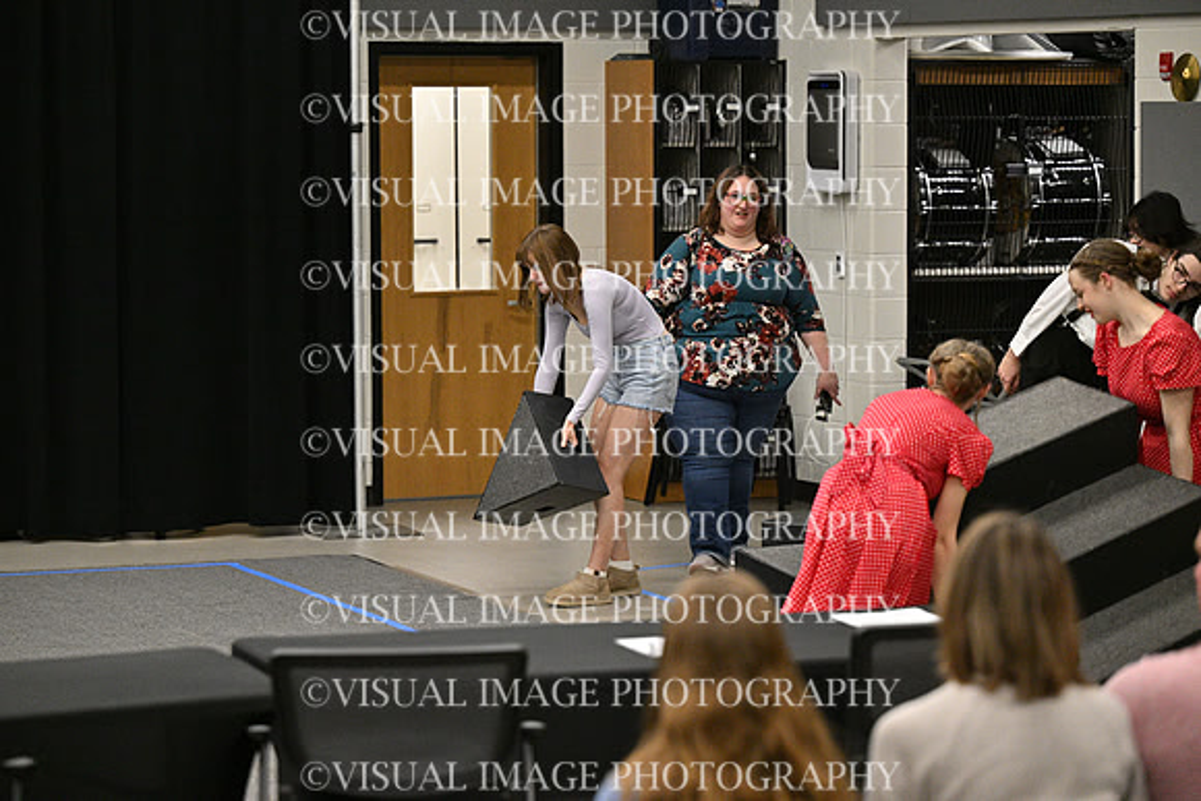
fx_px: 3837
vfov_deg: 11.9
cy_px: 400
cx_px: 600
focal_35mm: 115
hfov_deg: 17.8
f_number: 3.2
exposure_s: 1/1000
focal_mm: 115
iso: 6400
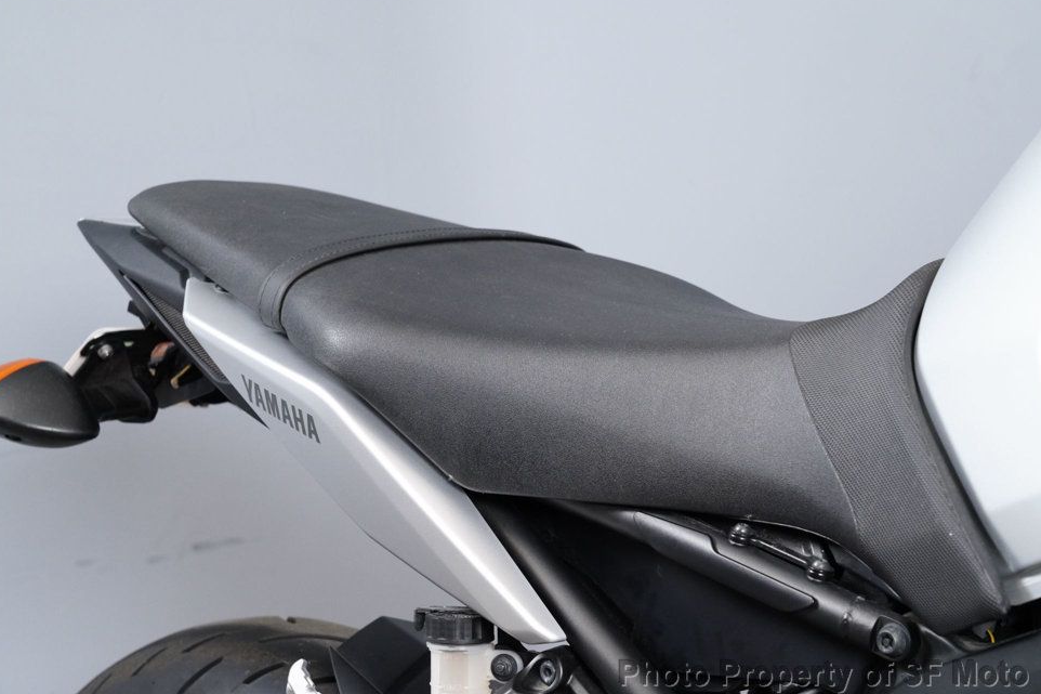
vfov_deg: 13.8
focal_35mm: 99
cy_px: 336
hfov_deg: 20.6
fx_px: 2862
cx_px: 530
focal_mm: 93
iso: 5000
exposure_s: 1/80
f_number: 9
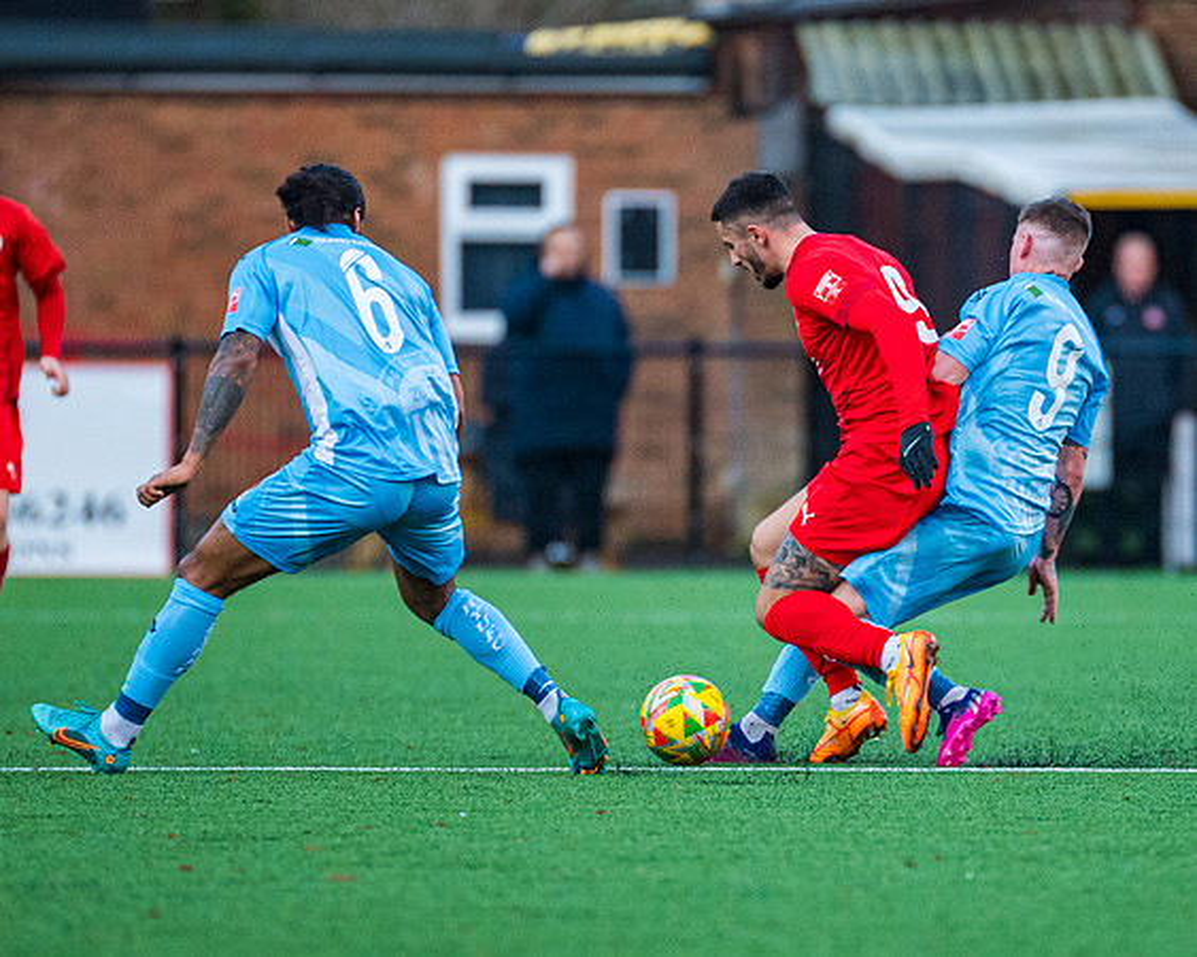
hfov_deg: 3.0
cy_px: 498
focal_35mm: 654
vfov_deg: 2.4
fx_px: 23156
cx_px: 884
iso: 2000
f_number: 2.8
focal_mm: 300
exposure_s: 1/1600
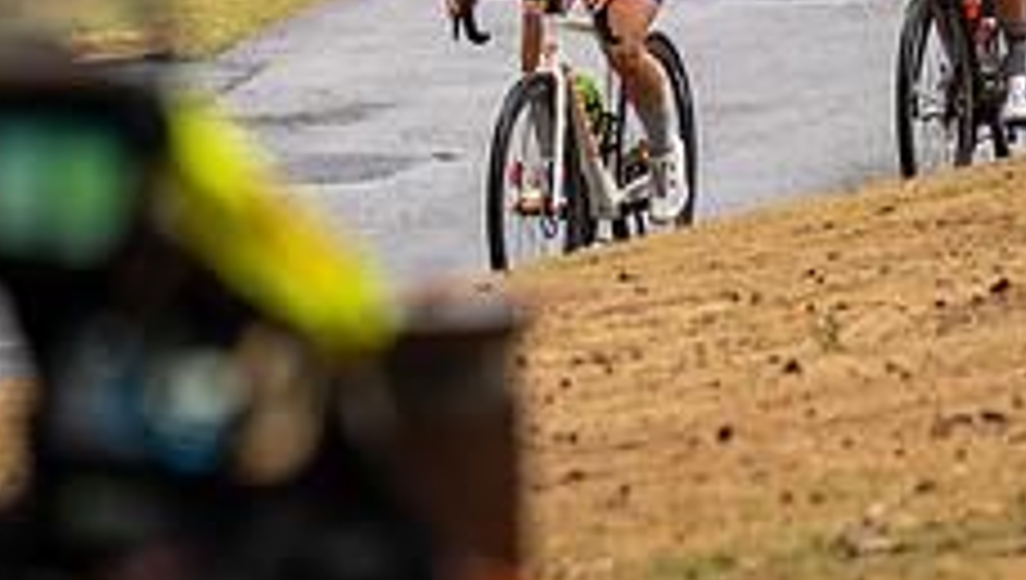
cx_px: -344
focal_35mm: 822
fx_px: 22394
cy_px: 209
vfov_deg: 1.5
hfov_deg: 2.6
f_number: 2.8
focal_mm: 191
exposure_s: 1/1000
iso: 400
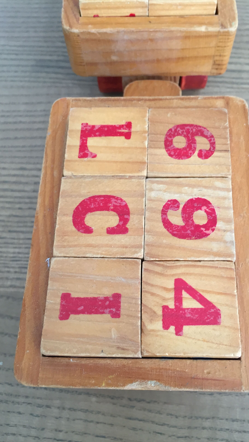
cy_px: 220
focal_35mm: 32
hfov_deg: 36.5
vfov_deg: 61.0
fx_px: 376
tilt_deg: -68.9
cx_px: 150
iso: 80
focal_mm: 4.15
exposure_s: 1/33
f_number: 2.2
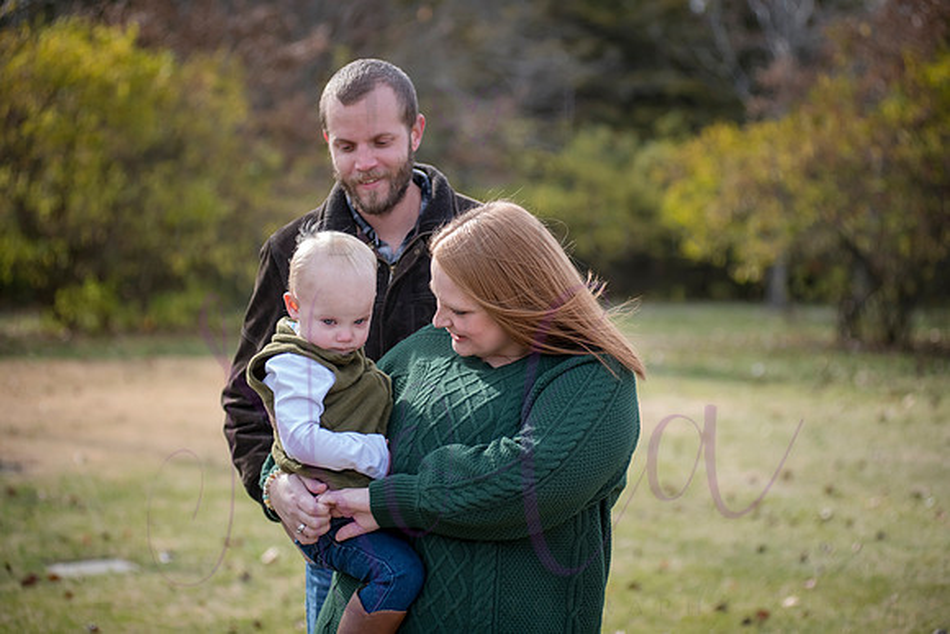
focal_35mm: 80
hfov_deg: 25.4
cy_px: 317
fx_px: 2112
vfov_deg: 17.1
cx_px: 475
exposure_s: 1/1000
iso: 400
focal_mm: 80
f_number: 3.2
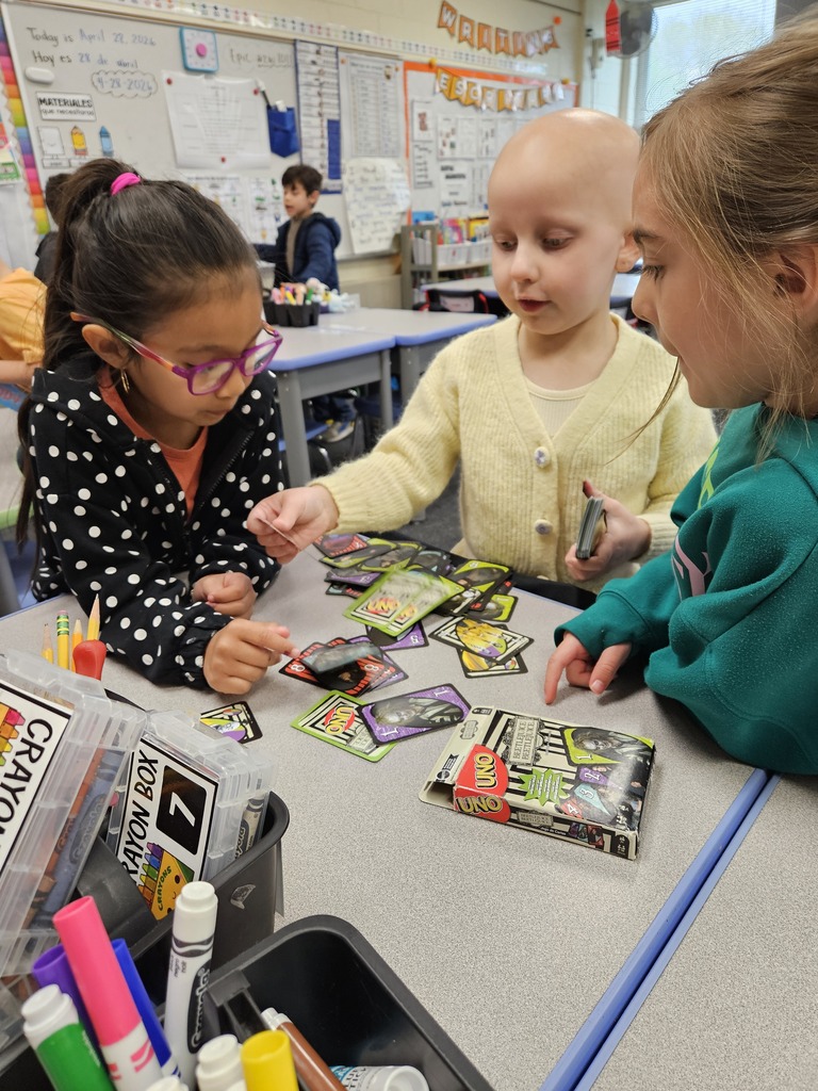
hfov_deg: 58.9
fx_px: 725
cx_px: 409
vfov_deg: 73.9
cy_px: 546
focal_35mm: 23
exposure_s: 1/120
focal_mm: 5.4
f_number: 1.8
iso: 250
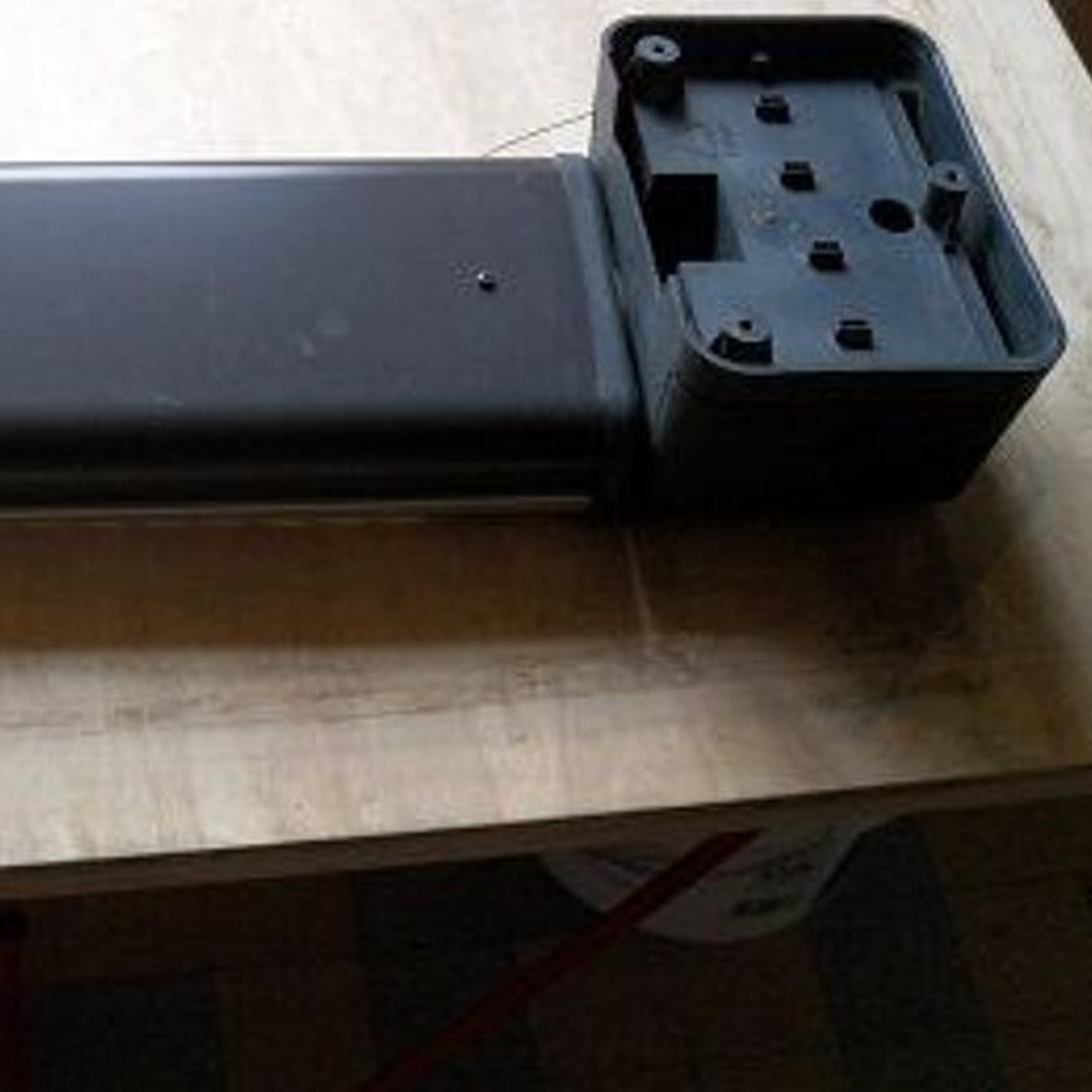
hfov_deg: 28.9
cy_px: 446
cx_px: 115
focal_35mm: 57
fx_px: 2034
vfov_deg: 30.0
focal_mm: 6.2
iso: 120
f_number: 2.8
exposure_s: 1/45
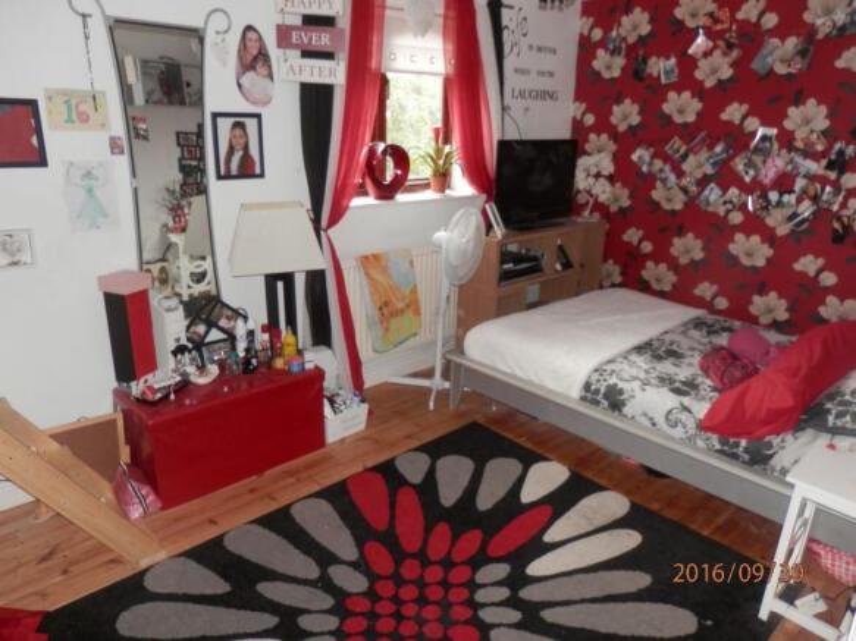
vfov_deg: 54.9
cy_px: 320
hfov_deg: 69.4
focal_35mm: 25
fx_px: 618
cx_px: 428
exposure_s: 1/30
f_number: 3
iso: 100
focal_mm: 4.5
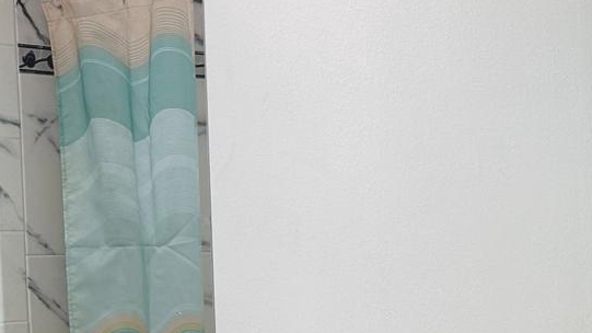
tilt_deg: -2.9
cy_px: 346
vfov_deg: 12.1
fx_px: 1554
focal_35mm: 99
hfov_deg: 18.9
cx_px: 892
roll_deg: +0.6
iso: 64
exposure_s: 1/120
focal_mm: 6.86
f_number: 1.78
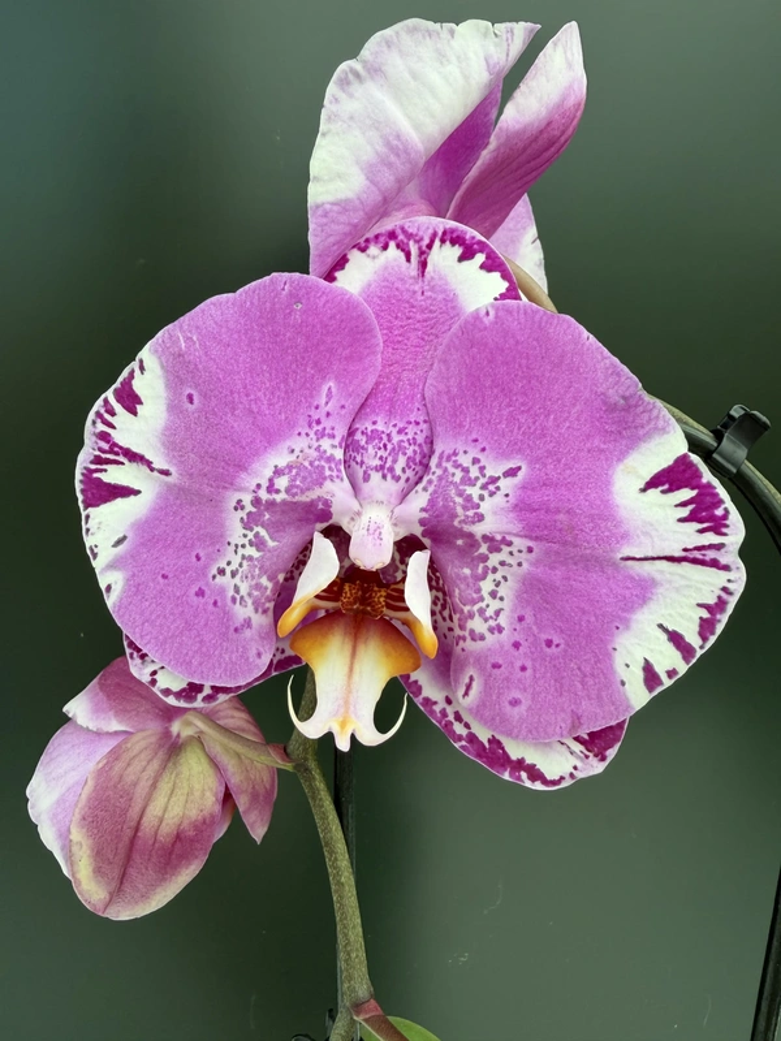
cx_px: 390
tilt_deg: -14.5
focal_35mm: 24
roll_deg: -2.4
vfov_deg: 71.6
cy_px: 520
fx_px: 722
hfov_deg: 56.8
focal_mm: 2.22
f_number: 2.2
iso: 50
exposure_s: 1/121
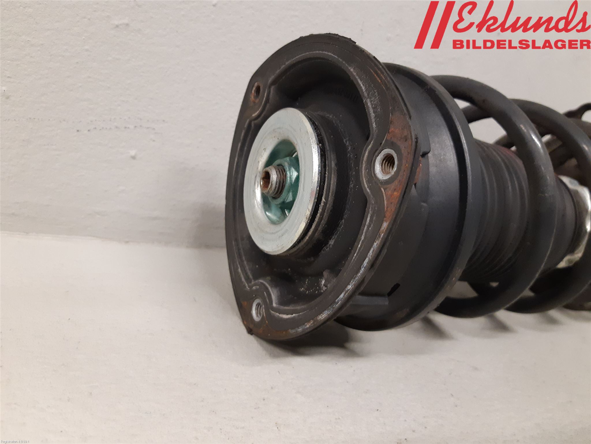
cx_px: 296
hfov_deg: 67.3
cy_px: 222
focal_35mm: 26
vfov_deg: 53.1
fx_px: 444
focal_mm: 3.93
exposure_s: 1/50
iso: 250
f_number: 1.7
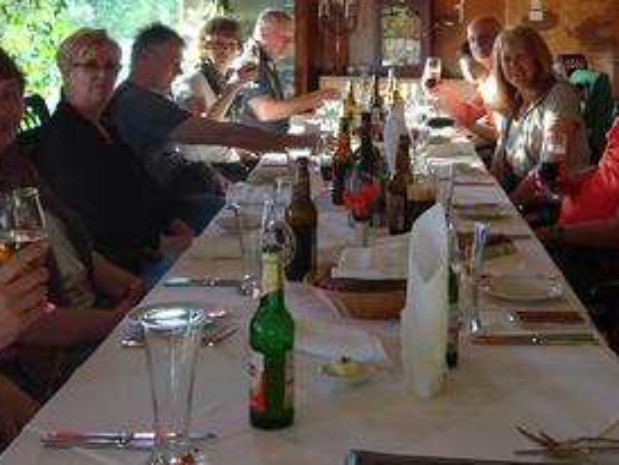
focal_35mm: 56
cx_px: 384
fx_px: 1002
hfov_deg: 34.2
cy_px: 56
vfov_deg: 25.4
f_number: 3.5
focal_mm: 4.1
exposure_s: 1/30
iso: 160
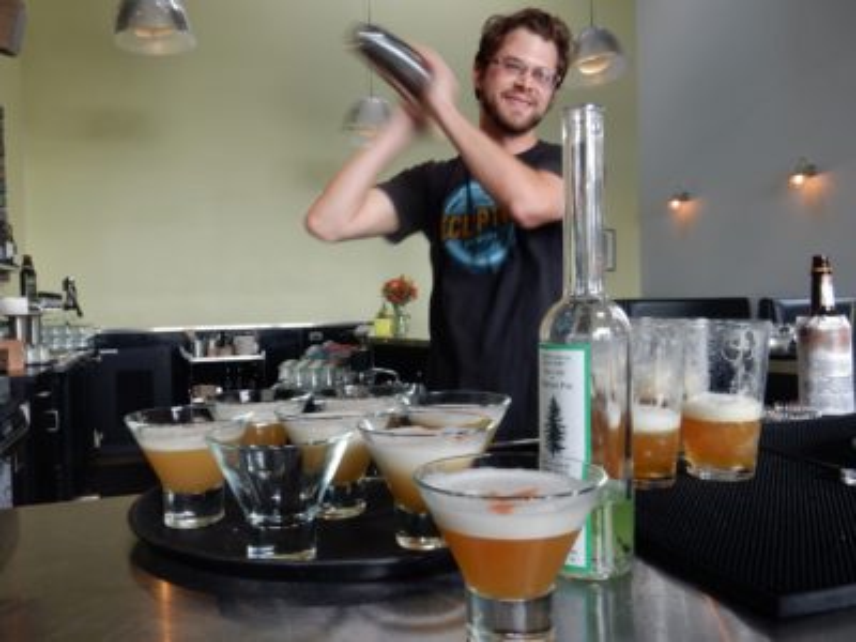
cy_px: 321
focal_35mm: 30
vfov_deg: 46.8
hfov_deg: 60.0
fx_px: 742
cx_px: 428
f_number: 4
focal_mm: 5.4
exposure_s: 1/40
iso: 125
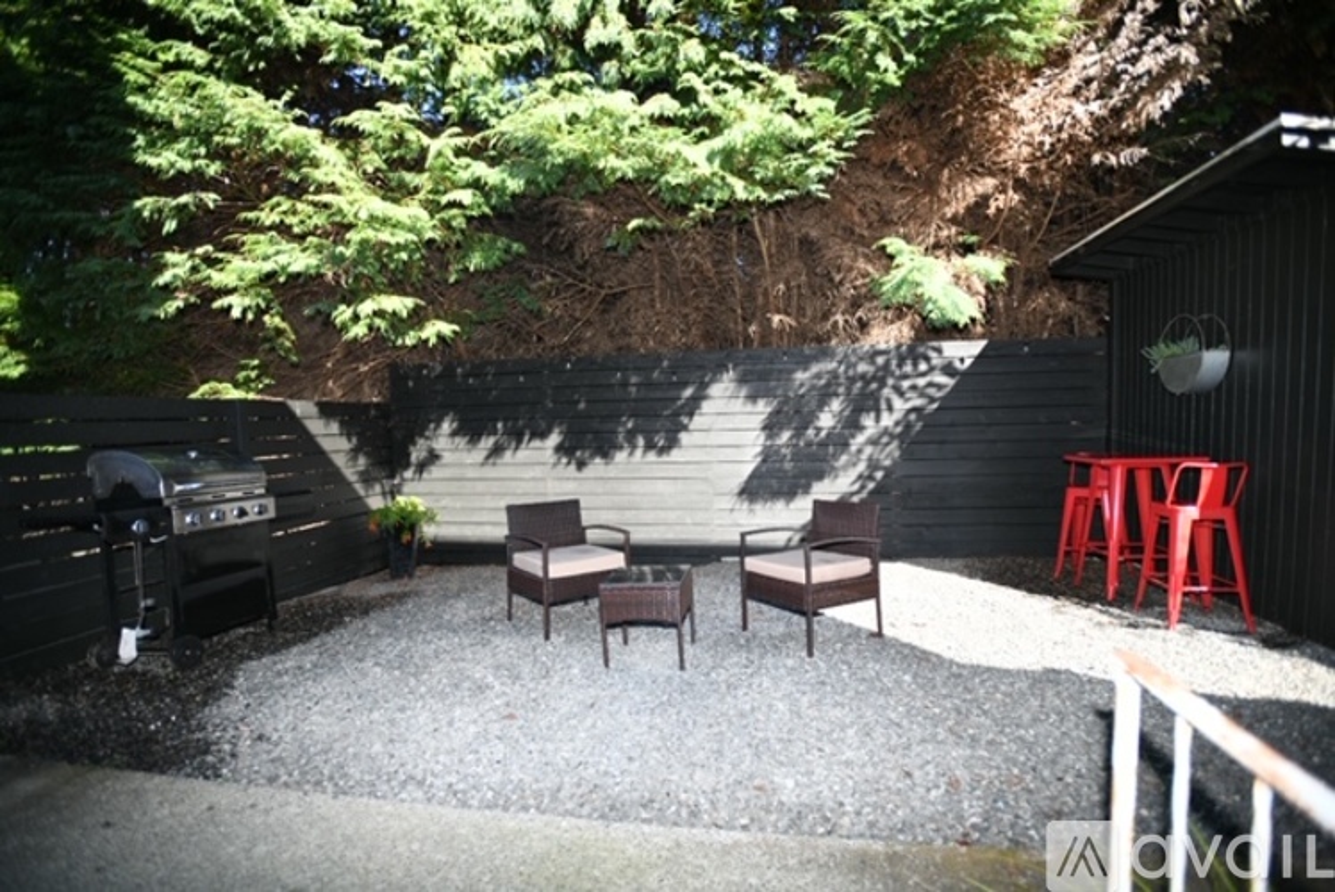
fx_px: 631
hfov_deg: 93.2
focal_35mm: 17
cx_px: 668
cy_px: 446
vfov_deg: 70.5
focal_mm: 17
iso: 64
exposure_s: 1/160
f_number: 2.8
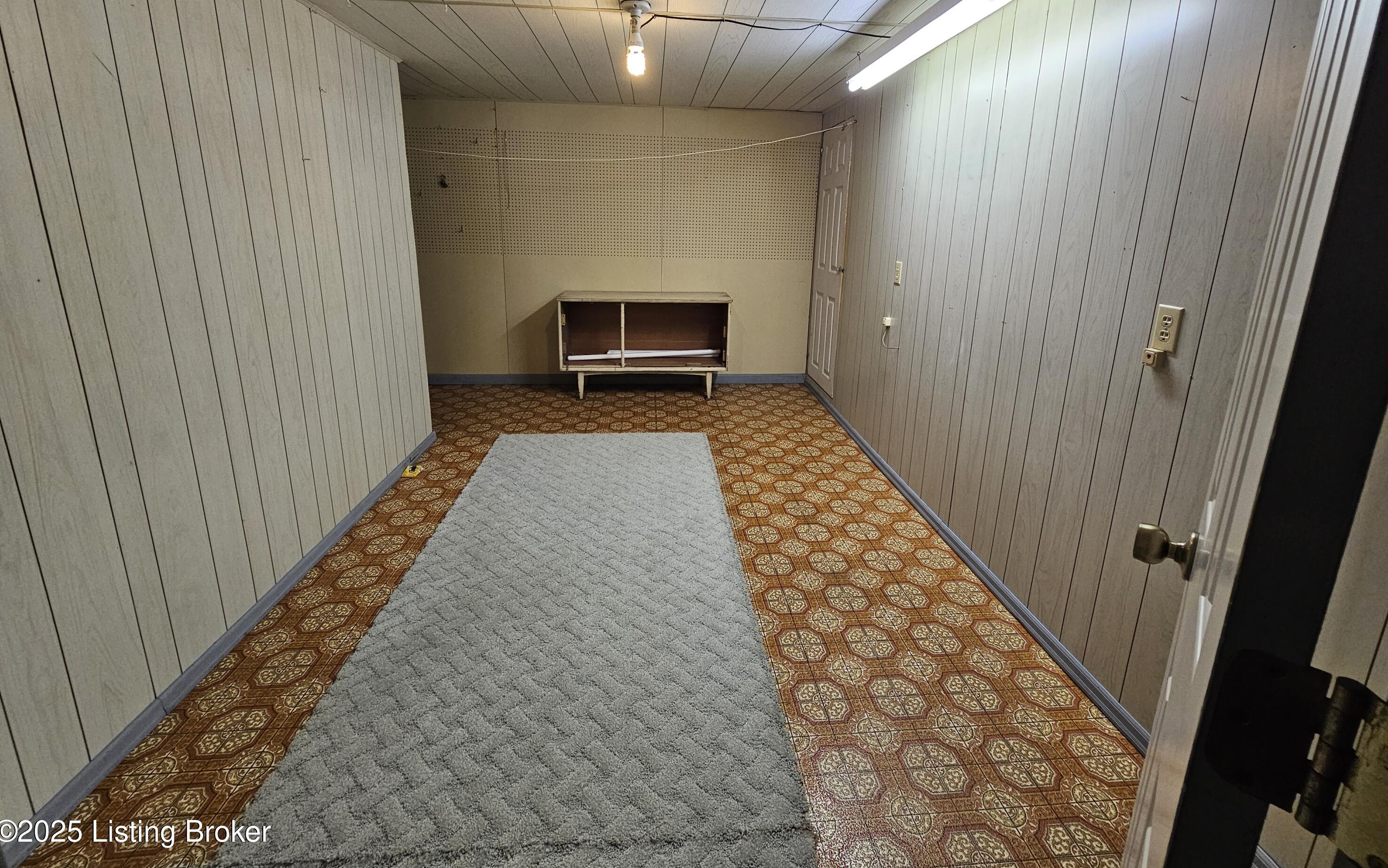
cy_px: 351
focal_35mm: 14
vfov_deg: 77.8
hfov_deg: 105.3
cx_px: 698
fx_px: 530
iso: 200
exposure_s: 1/60
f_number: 2.2
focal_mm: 2.2
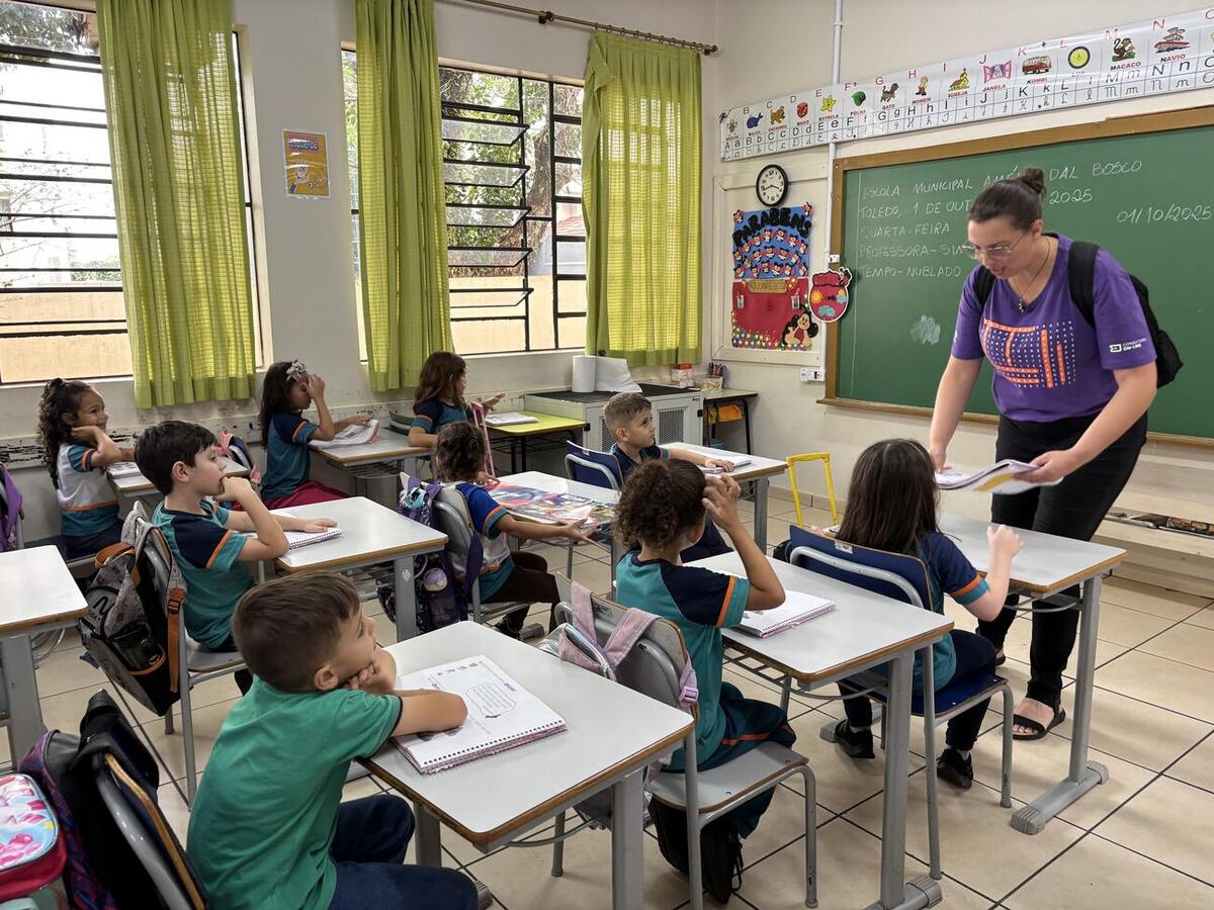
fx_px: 912
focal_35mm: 26
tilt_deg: -14.2
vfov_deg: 53.1
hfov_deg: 67.3
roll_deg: +2.3
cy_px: 455
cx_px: 607
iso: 100
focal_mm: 5.96
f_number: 1.6
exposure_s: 1/60
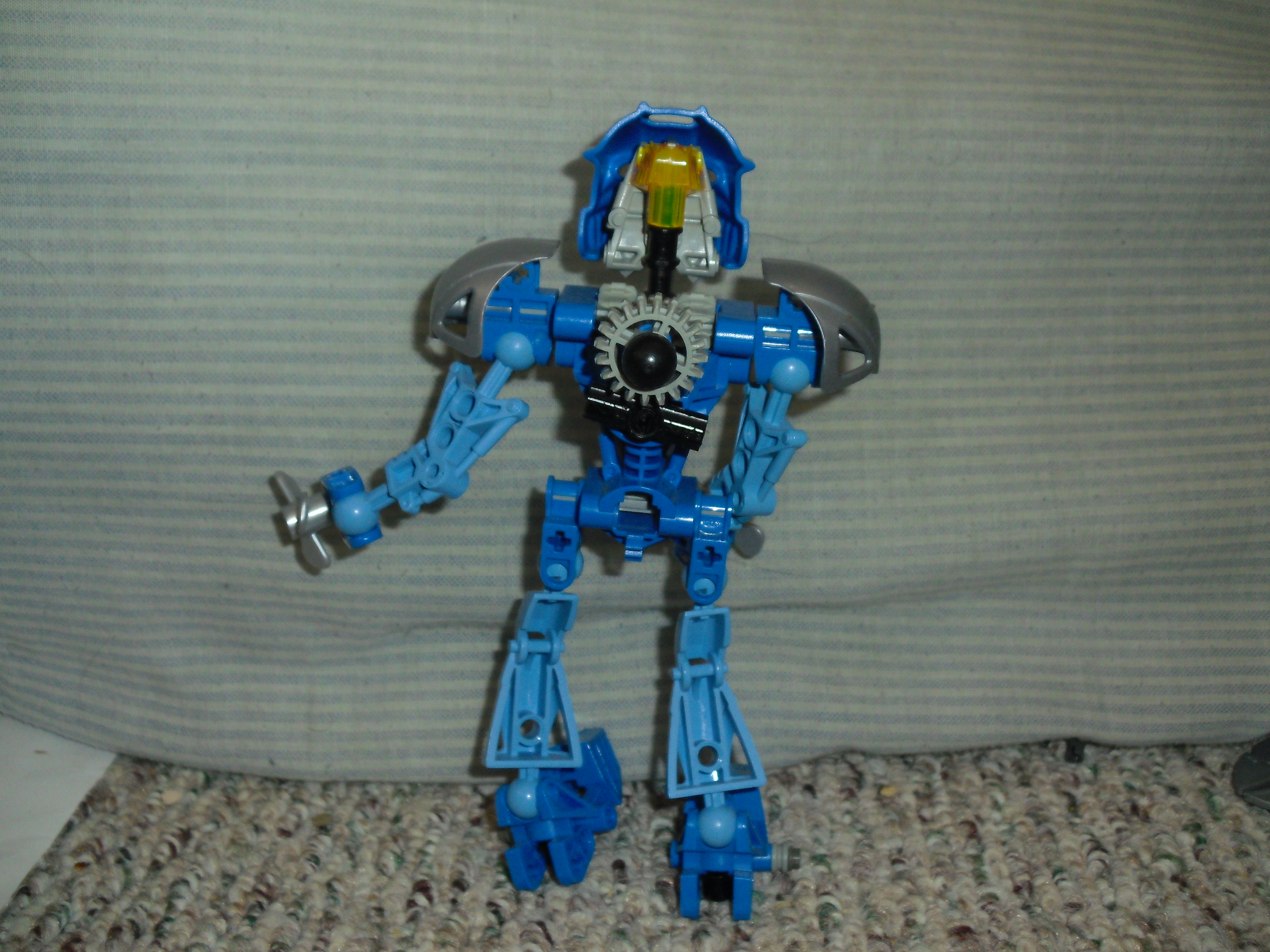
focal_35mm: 37
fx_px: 1357
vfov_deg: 38.7
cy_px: 467
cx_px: 635
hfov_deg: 50.1
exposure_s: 1/60
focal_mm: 6.3
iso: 200
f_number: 3.1
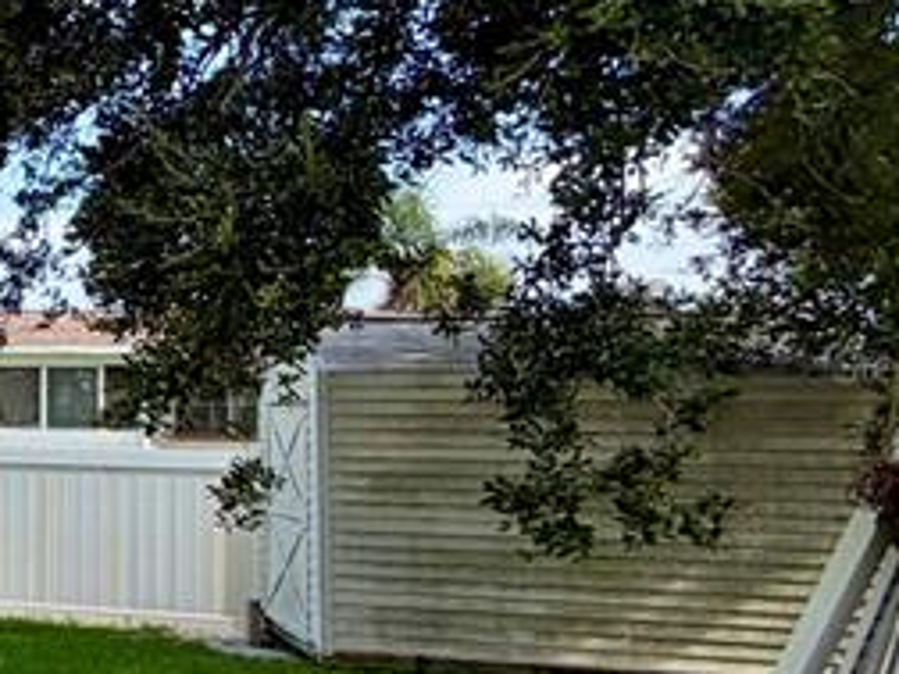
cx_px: -778
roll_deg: -0.1
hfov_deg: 20.8
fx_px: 1480
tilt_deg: +1.5
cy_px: 364
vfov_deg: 25.7
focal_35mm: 57
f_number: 2.2
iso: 20
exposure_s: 1/876
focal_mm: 2.22
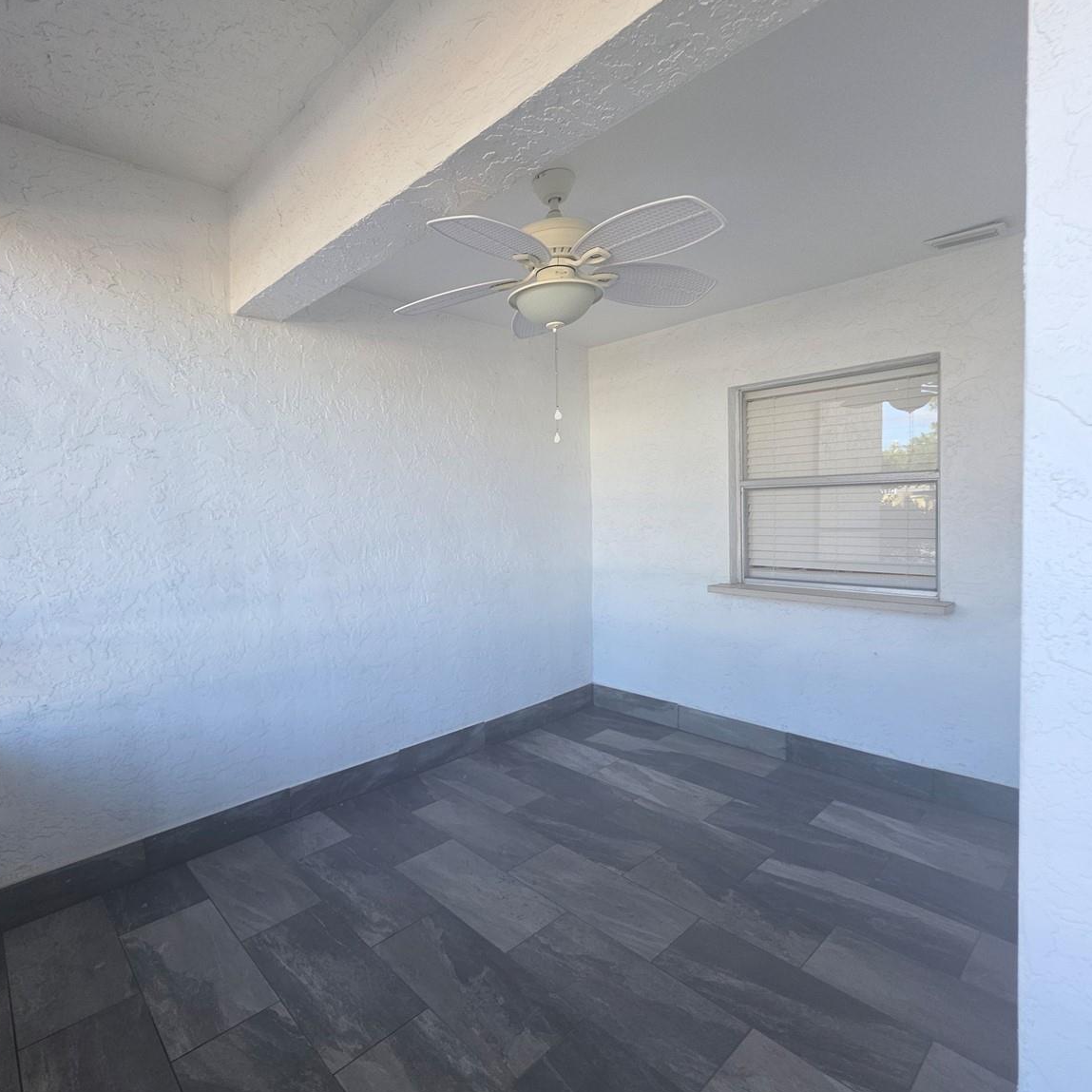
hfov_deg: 86.1
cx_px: 427
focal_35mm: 16
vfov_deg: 87.4
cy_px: 535
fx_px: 571
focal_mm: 2.2
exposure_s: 1/60
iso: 40
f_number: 1.9
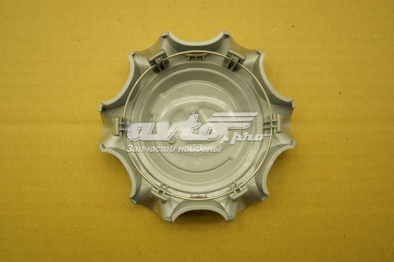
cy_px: 131
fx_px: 394
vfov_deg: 36.8
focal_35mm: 36
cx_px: 197
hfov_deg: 53.2
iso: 400
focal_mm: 24
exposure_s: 1/50
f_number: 4
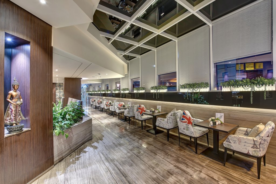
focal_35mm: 14
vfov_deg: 81.2
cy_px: 92
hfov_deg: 104.2
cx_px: 138
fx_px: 107
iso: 100
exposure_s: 2.5
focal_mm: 14
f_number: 8
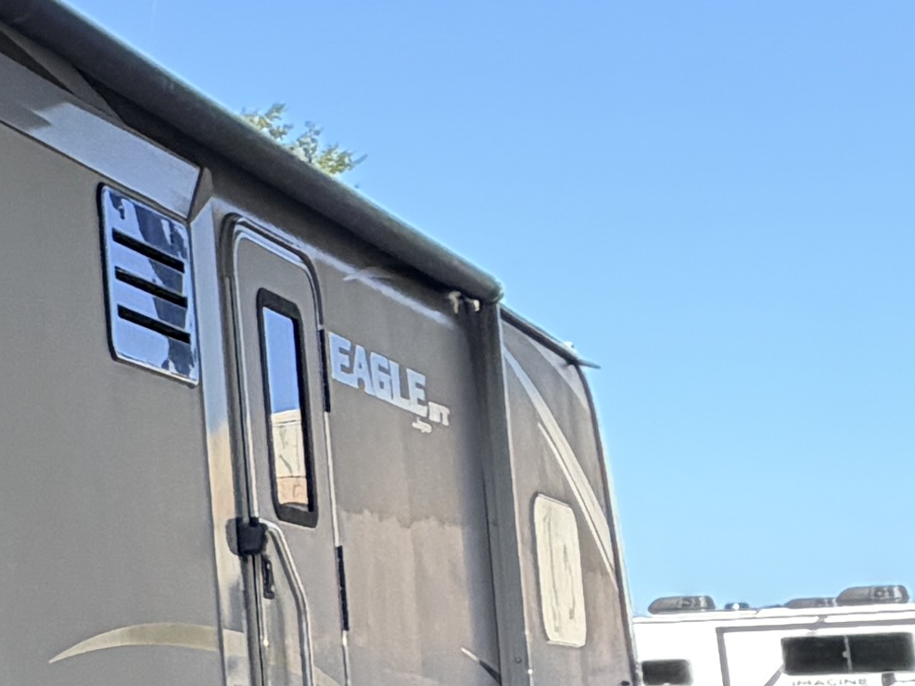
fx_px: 2141
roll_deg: -0.5
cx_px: -835
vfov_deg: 18.2
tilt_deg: +6.5
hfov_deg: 18.0
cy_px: 439
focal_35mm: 81
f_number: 2.2
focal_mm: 2.22
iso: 64
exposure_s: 1/502
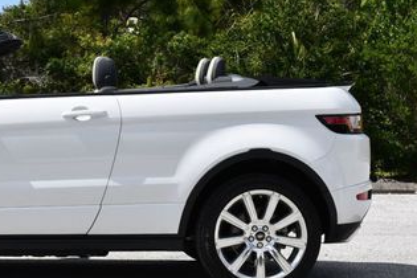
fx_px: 1506
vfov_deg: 10.5
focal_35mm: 130
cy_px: 86
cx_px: 29
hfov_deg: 15.6
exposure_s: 1/320
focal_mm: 32
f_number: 9
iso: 100
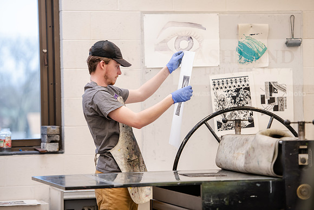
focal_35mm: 145
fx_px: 1265
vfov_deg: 9.5
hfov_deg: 14.2
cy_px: 105
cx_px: 157
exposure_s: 1/200
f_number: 3.2
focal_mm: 145
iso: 640
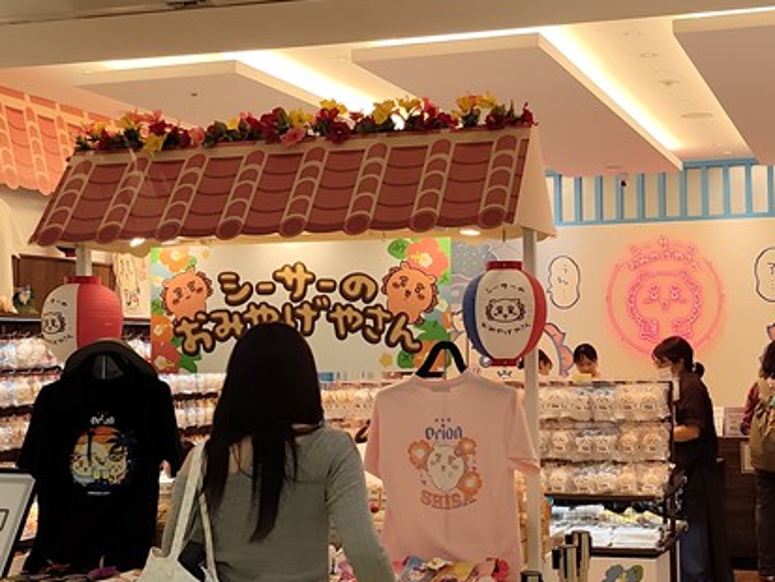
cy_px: 276
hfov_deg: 33.6
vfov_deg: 25.7
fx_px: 1277
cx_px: 494
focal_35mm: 57
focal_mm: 6.07
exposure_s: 1/120
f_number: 1.7
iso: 125
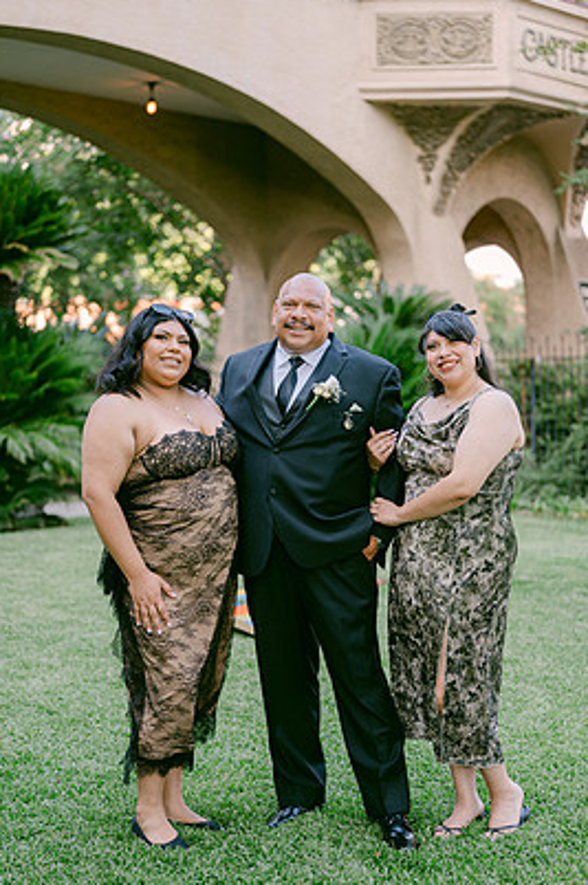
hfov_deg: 24.1
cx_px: 283
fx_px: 1375
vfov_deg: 35.7
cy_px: 480
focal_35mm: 56
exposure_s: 1/160
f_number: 2
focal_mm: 50
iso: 100
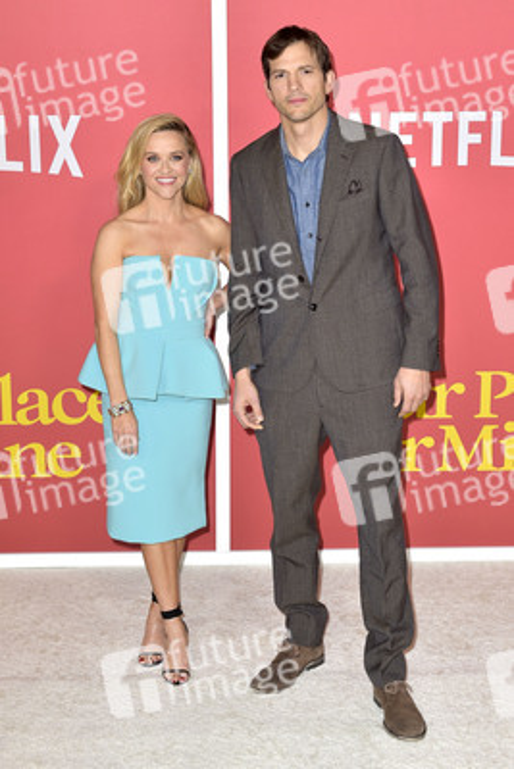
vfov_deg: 41.1
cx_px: 257
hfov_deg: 28.1
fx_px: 1027
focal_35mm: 48
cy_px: 384
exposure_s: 1/250
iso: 640
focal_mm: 48
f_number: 6.3
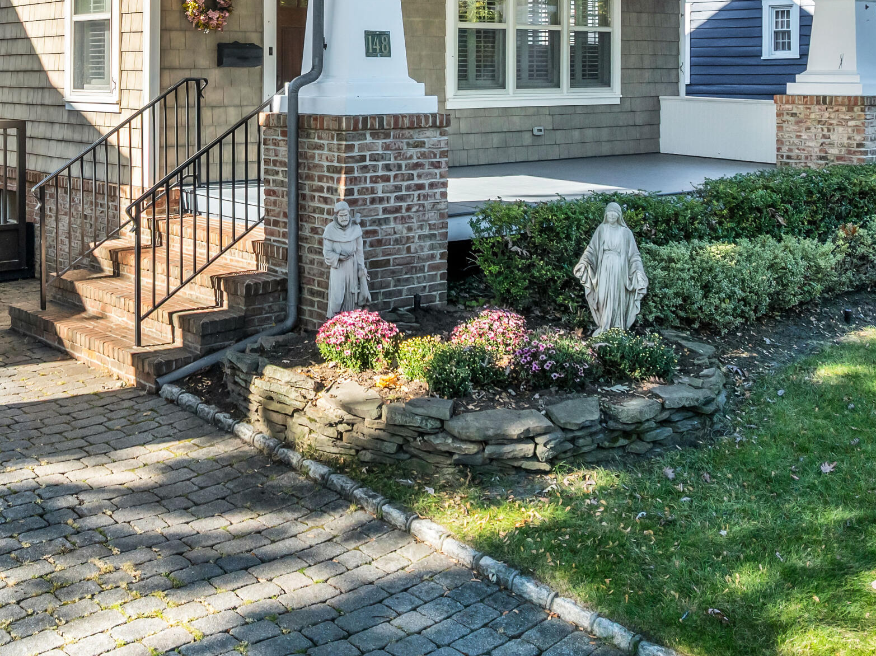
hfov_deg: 40.8
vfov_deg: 30.3
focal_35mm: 46
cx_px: 302
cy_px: 85
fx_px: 1163
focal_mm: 12.29
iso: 300
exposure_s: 1/1600
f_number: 2.8
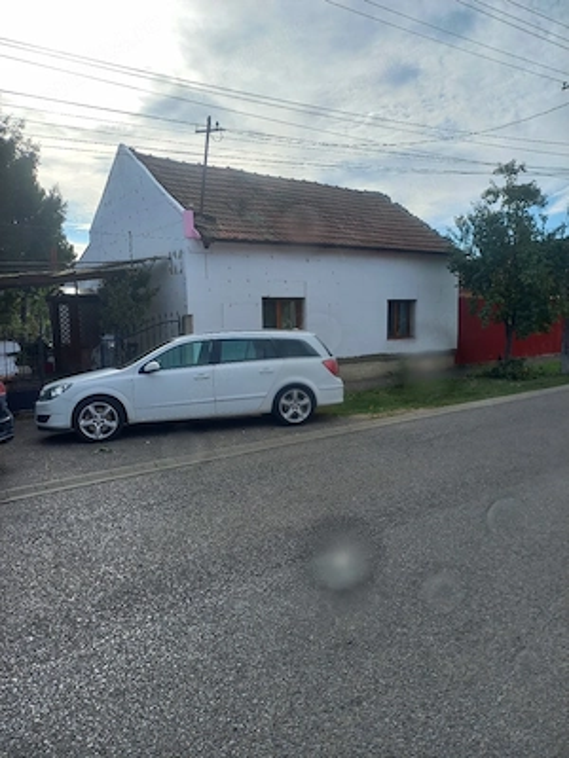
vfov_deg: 69.4
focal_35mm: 25
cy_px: 379
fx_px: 548
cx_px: 284
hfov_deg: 54.9
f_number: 1.8
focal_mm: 4.65
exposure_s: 1/1000
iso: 50
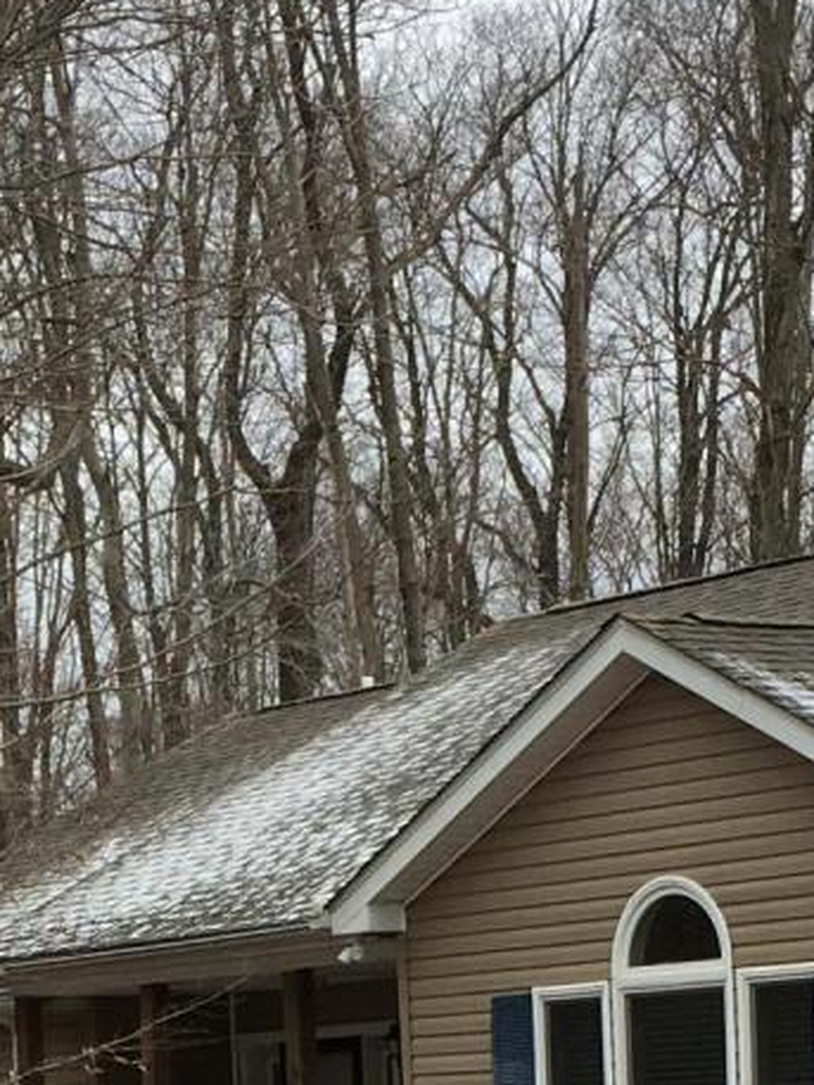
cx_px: 109
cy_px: 1546
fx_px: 3980
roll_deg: +1.7
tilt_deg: -4.4
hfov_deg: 11.6
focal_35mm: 127
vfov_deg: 14.6
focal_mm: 4.15
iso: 25
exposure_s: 1/225
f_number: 2.2
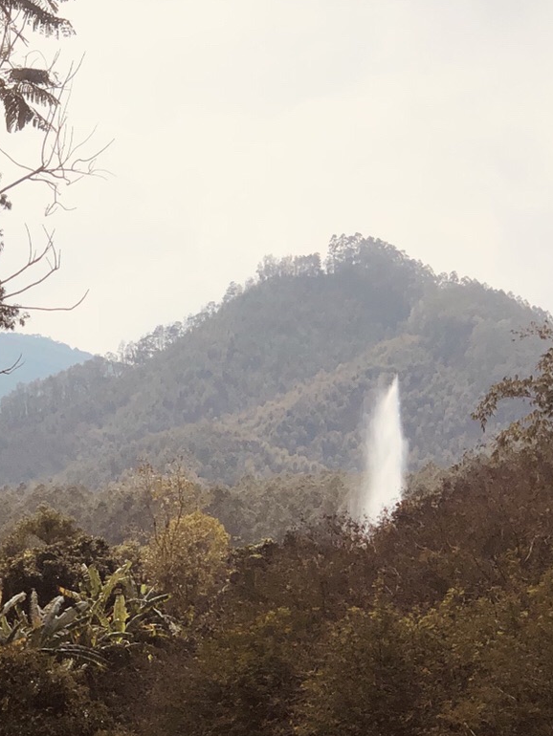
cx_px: 110
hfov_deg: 11.0
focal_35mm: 135
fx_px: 2874
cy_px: 462
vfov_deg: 14.6
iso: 16
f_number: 2.4
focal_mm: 6
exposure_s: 1/2183
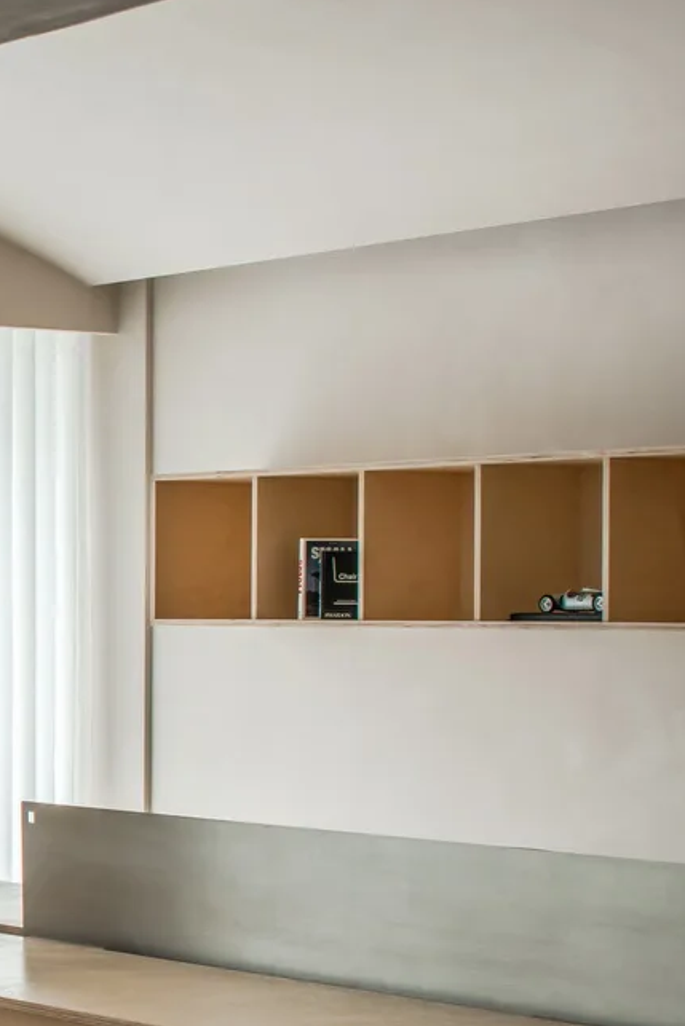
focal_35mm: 105
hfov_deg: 12.3
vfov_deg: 19.4
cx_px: -407
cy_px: 586
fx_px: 2995
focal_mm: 45
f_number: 13
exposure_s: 1/6
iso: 100
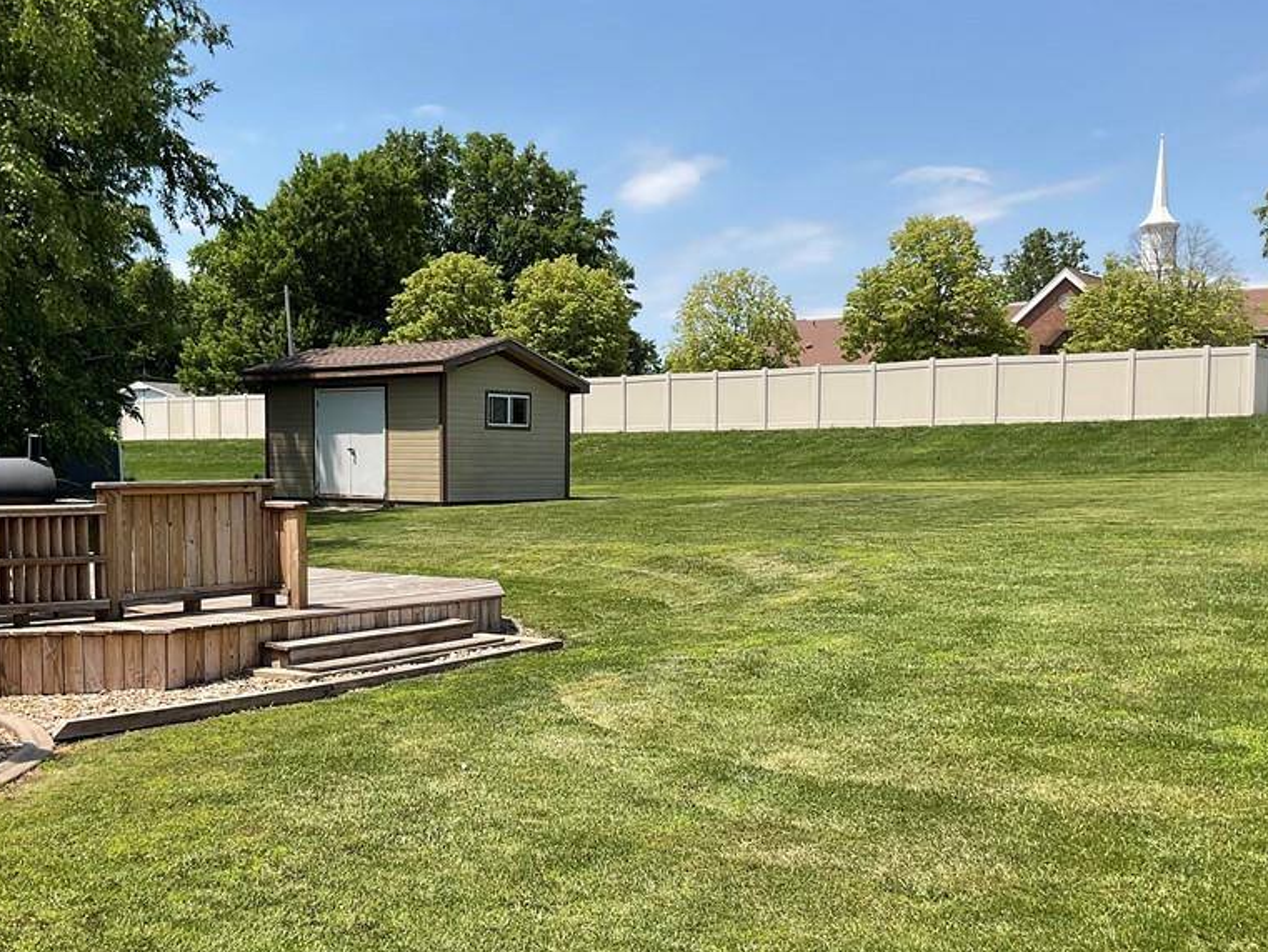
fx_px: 1429
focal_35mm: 39
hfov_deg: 47.7
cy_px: 560
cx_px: 540
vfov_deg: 36.7
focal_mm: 3
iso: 16
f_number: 1.8
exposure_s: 1/1675
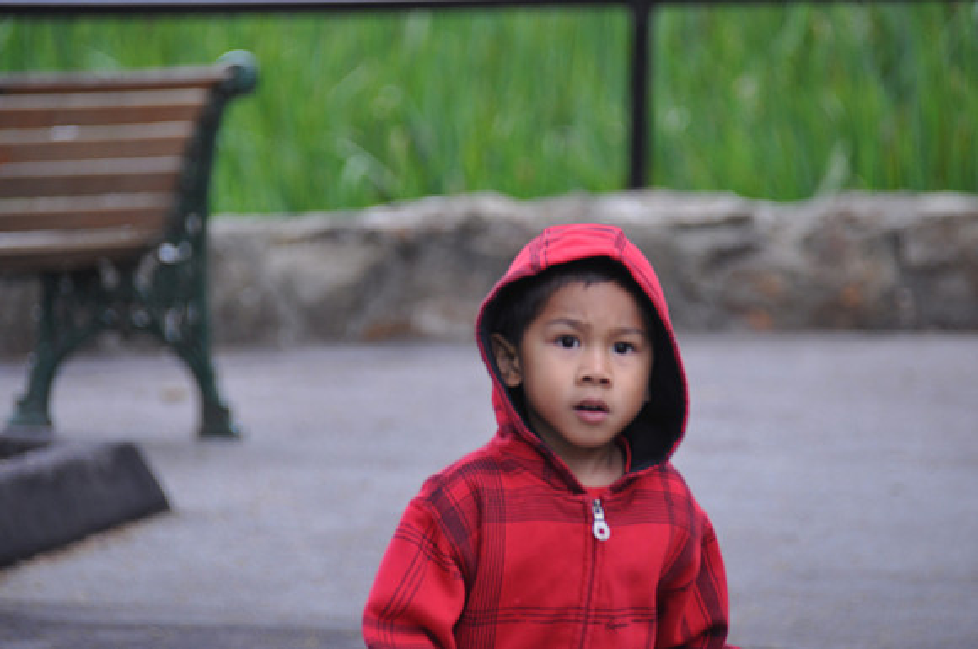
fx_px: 9766
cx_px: 489
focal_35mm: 360
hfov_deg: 5.7
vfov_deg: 3.8
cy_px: 324
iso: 320
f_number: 5.6
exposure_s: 1/200
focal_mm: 240
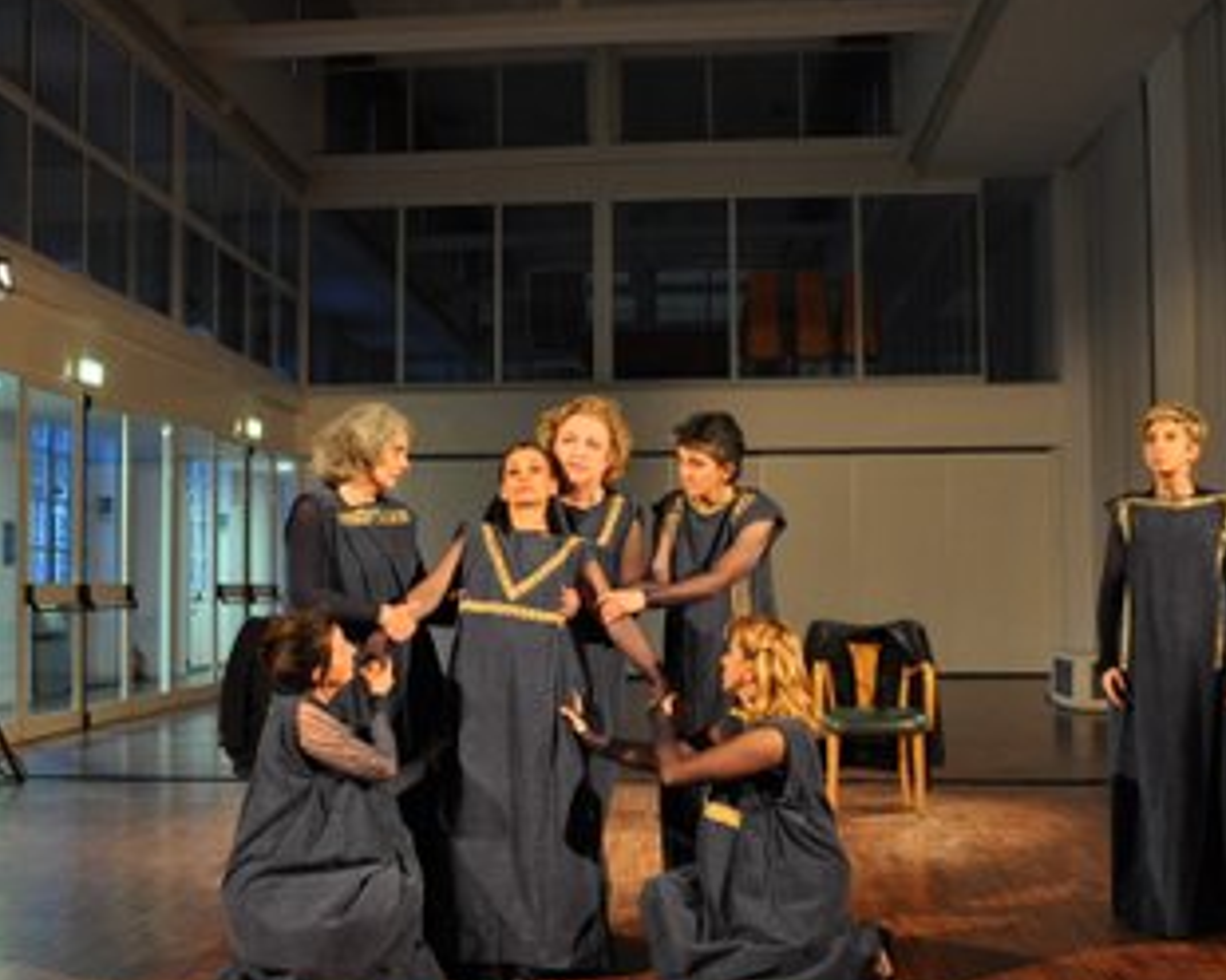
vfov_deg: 32.9
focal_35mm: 46
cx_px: 566
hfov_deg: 40.5
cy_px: 524
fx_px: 1659
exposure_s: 1/8
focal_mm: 21
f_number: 3.8
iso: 1000
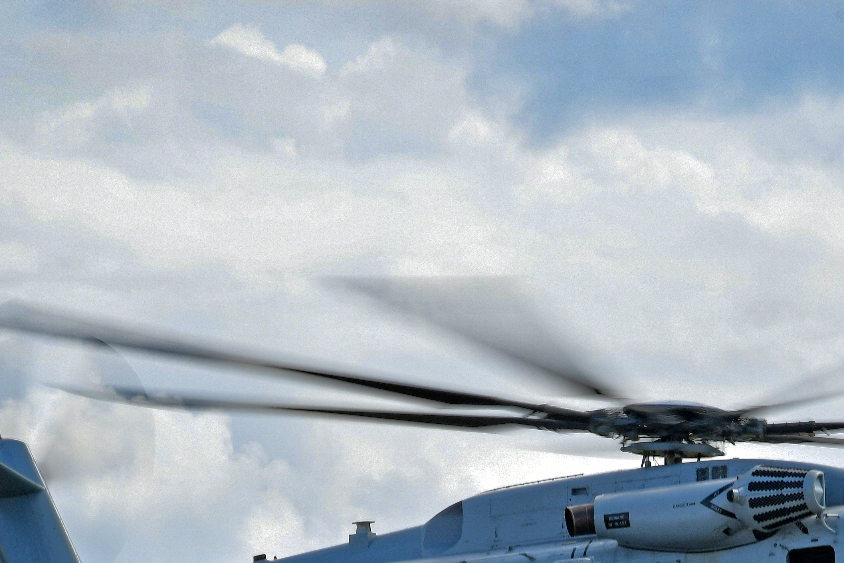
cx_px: 592
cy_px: 469
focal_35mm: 480
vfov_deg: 2.9
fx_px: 11252
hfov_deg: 4.3
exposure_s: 1/60
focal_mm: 170
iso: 100
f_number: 18
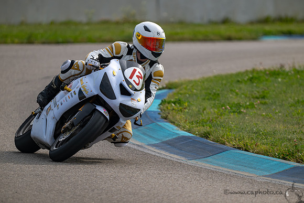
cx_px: 152
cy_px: 102
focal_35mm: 600
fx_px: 5068
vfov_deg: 2.3
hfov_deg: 3.4
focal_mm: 600
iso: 220
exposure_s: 1/1250
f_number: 6.3
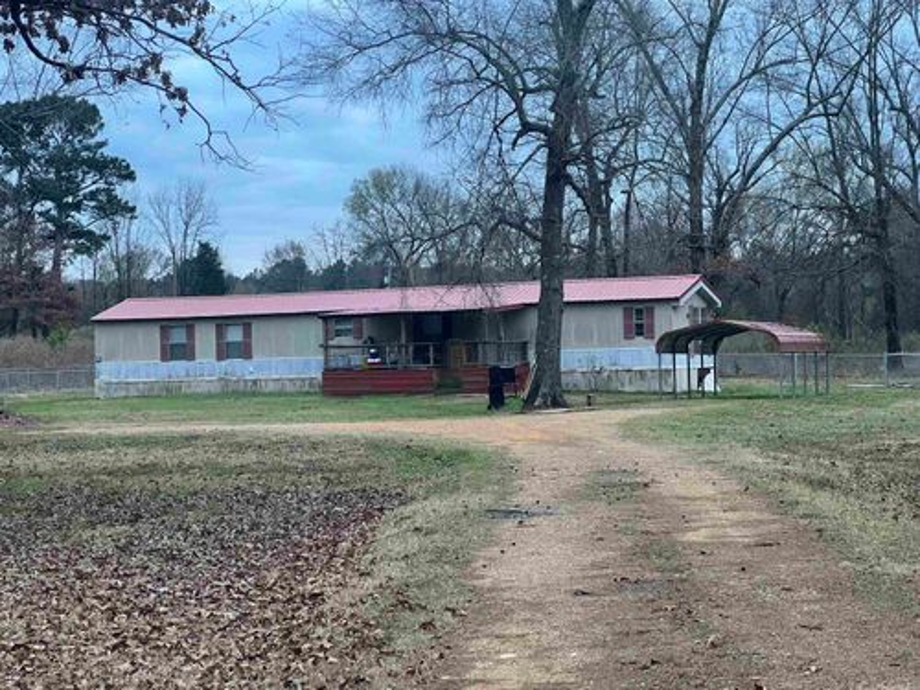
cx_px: 460
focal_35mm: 77
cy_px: 345
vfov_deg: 19.1
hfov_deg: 25.3
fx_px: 2046
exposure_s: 1/64
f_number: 2.8
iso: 200
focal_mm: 9
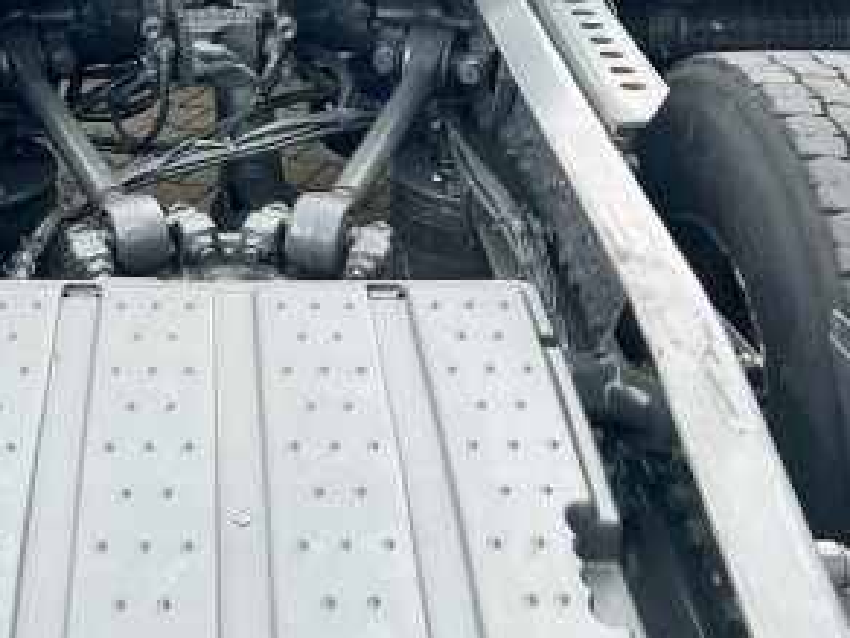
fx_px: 1400
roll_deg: +0.2
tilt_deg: -28.5
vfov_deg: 25.4
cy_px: 181
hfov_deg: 33.1
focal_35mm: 57
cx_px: 204
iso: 50
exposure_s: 1/361
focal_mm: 5.7
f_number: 1.5
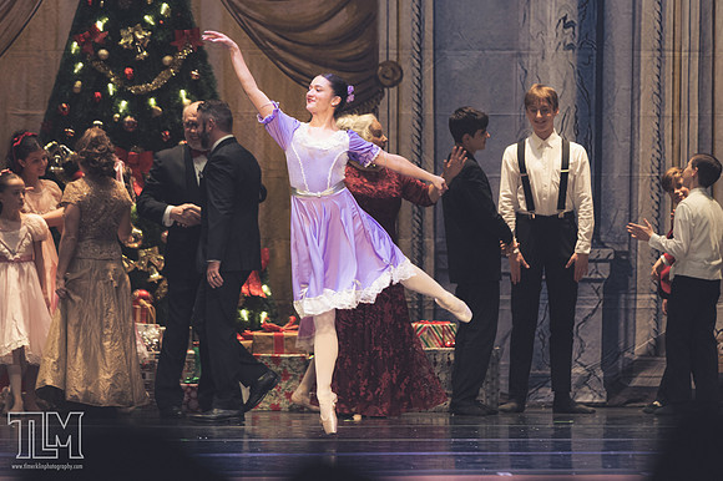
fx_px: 6021
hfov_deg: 6.9
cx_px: 362
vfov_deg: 4.6
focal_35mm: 300
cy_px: 240
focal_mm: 200
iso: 1000
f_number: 2.8
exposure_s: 1/320
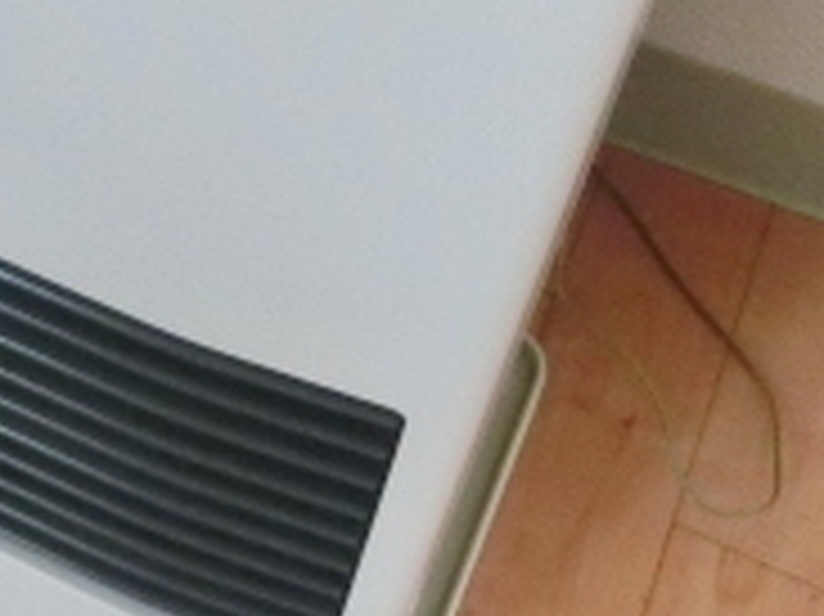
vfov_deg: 16.7
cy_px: -148
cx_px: -59
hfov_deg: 22.2
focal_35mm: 84
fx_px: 1998
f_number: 3
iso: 800
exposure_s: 1/200
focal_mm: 4.24
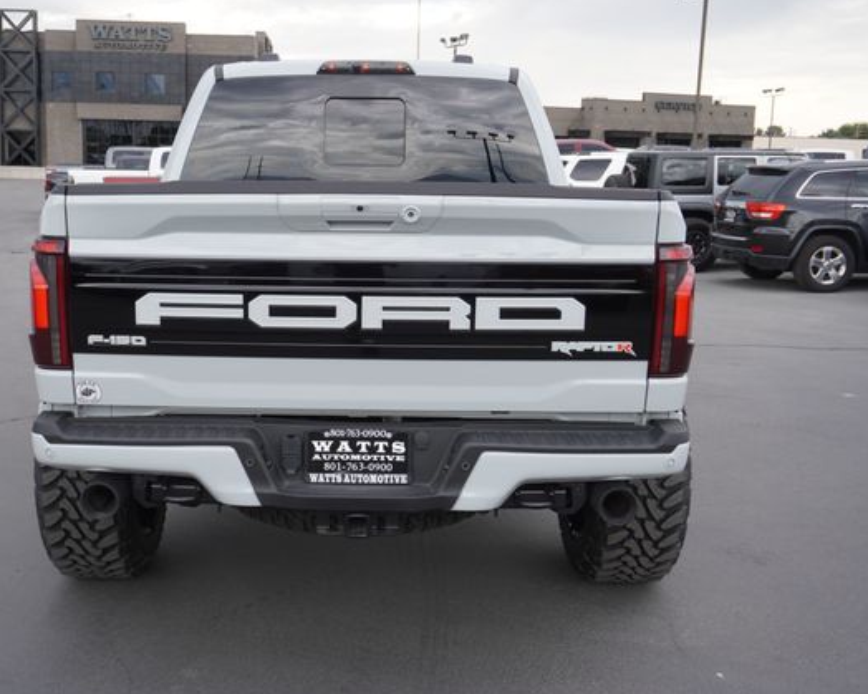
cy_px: 348
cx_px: 343
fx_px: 1016
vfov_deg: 37.7
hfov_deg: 46.0
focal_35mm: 40
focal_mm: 23
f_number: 5.6
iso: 100
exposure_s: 1/80
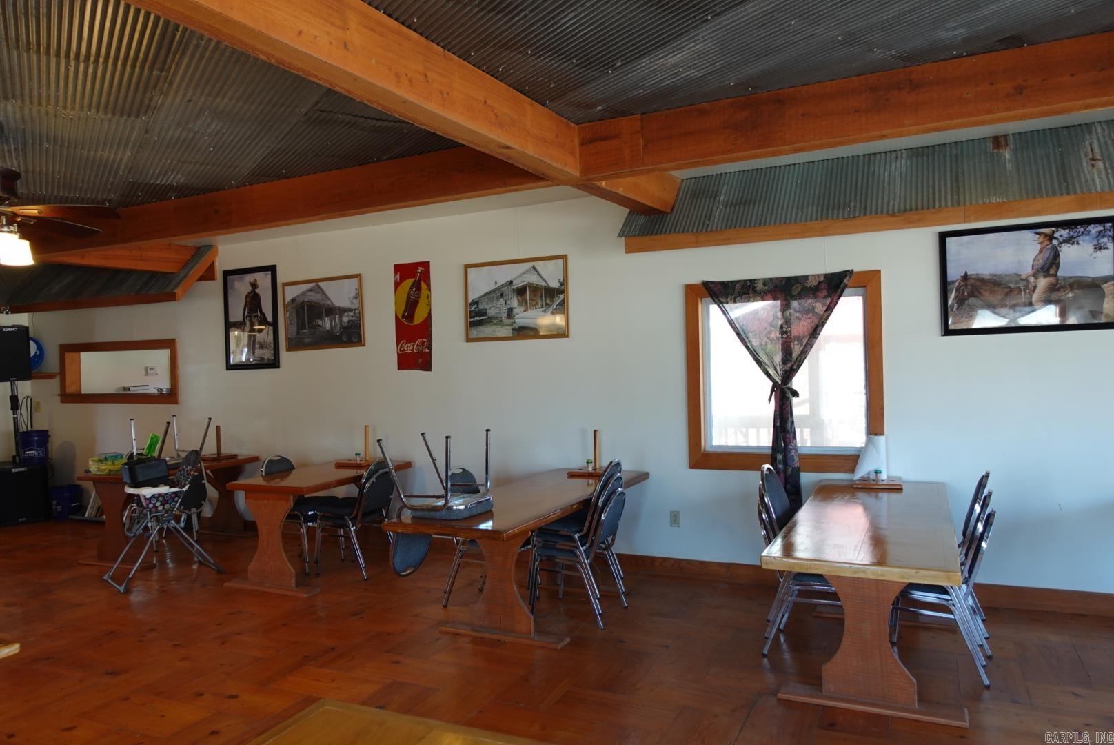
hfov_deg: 73.7
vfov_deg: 53.2
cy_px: 372
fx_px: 743
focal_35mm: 24
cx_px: 557
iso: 125
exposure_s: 1/30
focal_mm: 9.4
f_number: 2.5
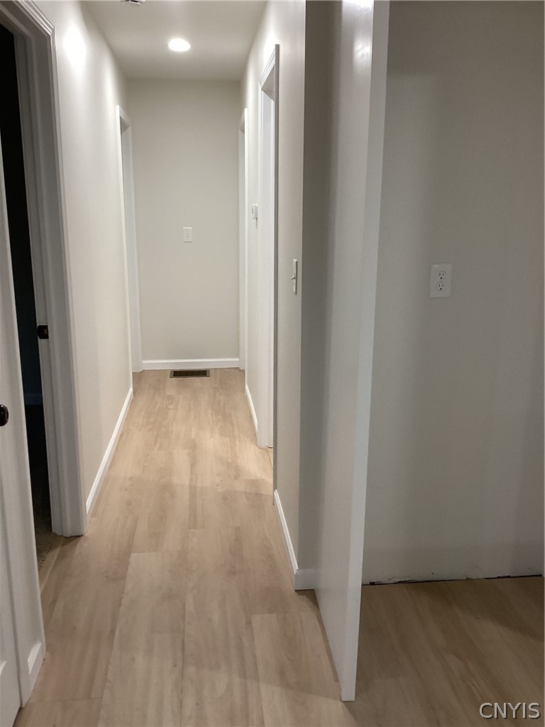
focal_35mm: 31
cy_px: 364
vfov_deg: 58.4
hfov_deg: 45.4
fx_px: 651
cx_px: 272
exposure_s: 1/60
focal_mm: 3.3
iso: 160
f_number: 2.4
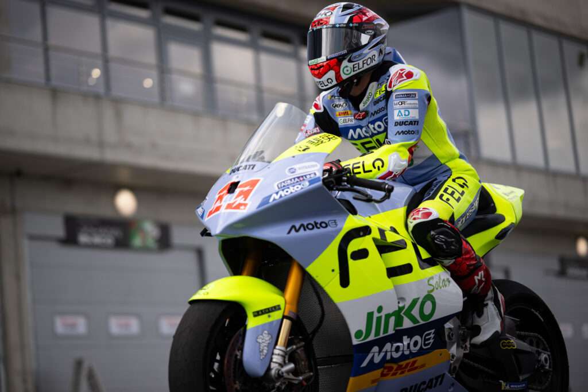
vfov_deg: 16.1
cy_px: 196
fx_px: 1388
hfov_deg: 23.9
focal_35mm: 85
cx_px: 294
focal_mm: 85
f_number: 1.8
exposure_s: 1/3200
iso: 125
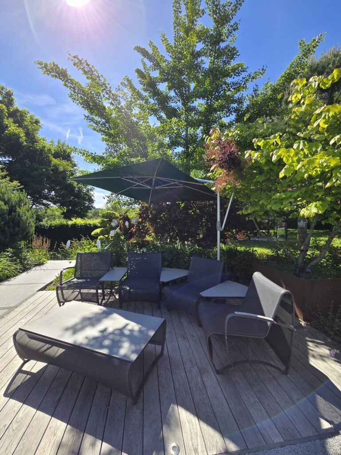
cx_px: 170
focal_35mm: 13
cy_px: 228
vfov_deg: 106.2
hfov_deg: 89.9
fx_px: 171
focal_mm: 2.2
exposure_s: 1/1824
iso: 50
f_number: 2.2
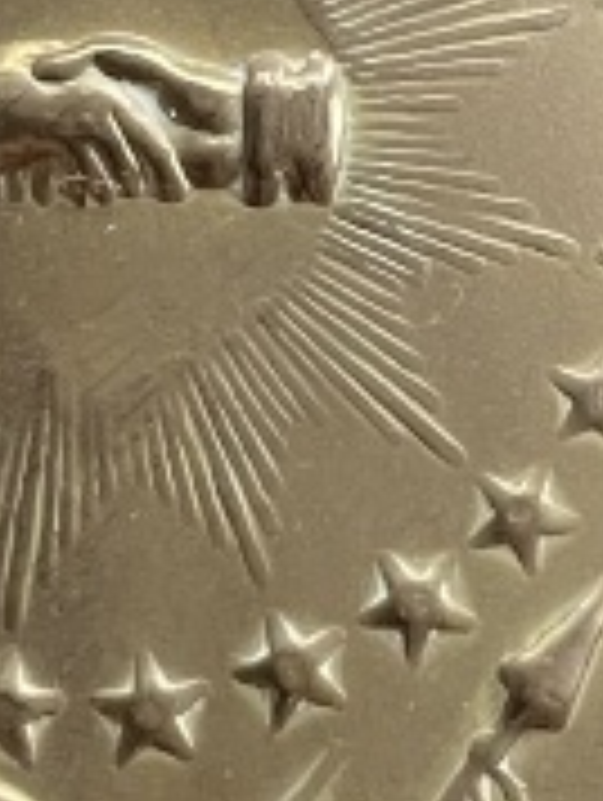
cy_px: -162
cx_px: 328
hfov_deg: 8.5
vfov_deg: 11.1
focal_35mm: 175
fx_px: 4055
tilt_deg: -76.4
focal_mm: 4.2
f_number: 1.6
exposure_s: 1/60
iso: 250
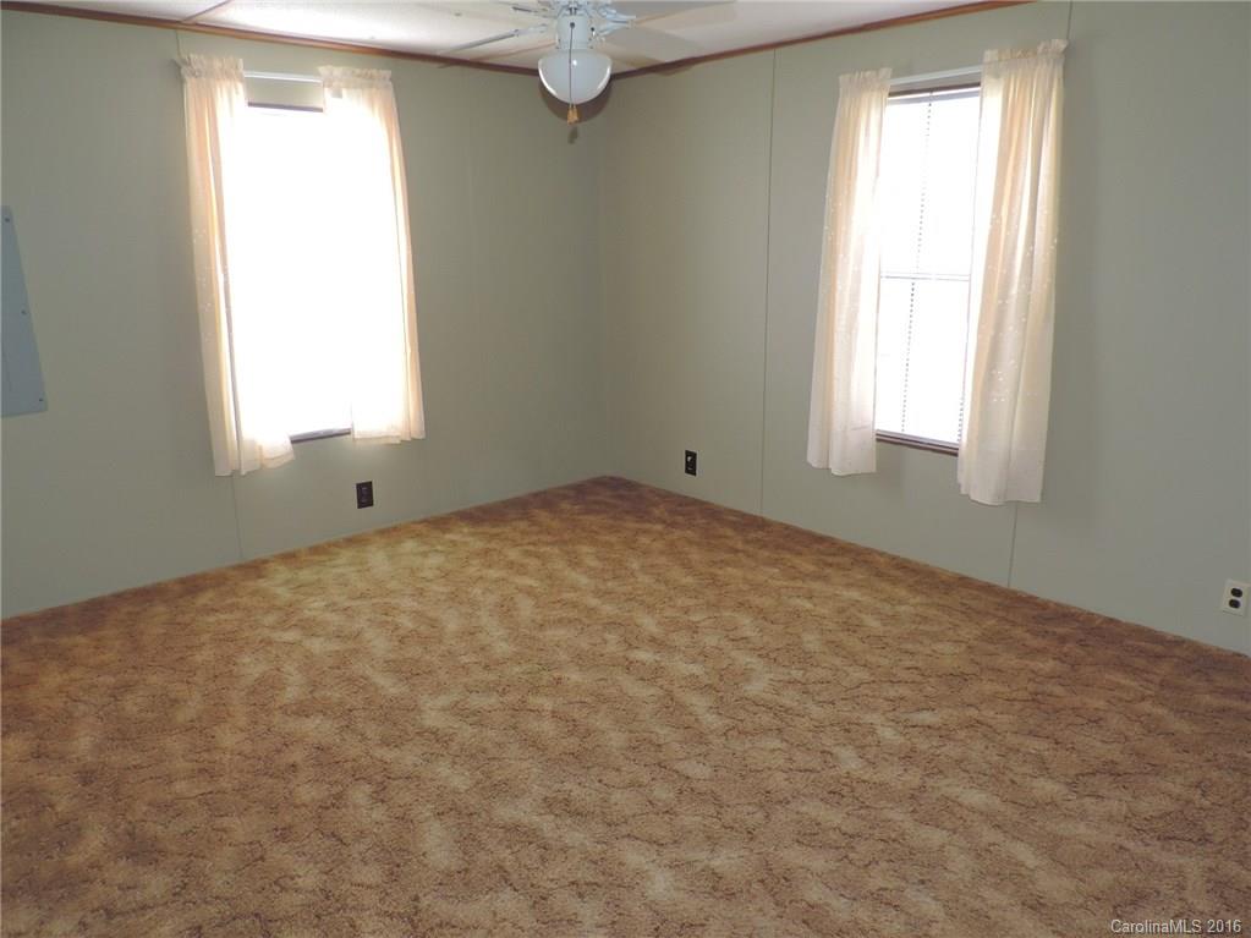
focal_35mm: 24
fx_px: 867
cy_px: 469
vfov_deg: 56.8
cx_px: 626
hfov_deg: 71.6
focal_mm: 4.3
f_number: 3
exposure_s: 1/40
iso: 200
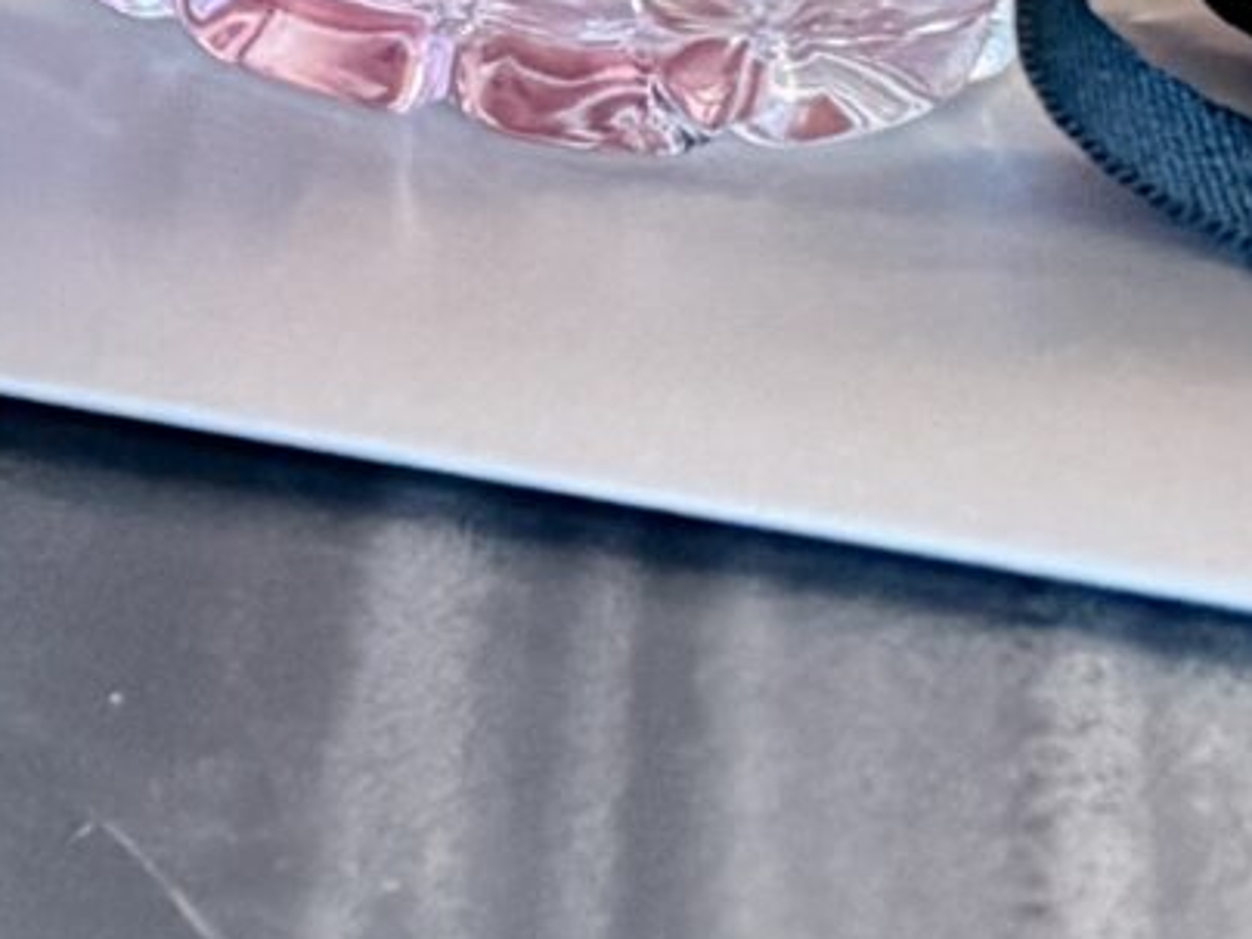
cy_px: -1255
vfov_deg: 8.9
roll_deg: -2.1
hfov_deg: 9.6
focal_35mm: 152
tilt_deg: -23.3
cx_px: -2687
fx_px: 5498
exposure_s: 1/54
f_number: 1.78
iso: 800
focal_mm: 6.76
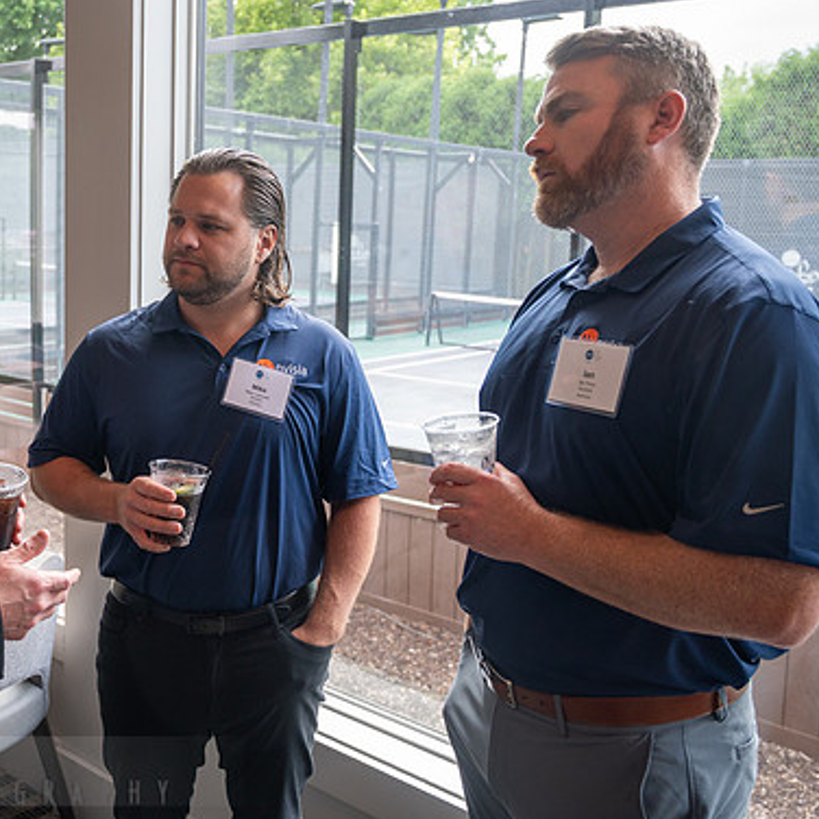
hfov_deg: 40.9
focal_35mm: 40
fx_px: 1071
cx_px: 223
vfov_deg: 41.7
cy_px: 346
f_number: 4
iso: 640
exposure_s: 1/200
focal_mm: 27
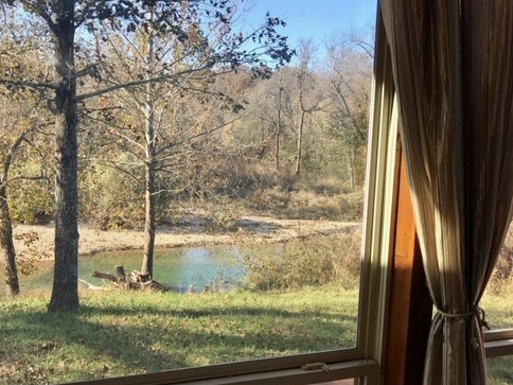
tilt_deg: -8.2
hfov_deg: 49.9
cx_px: 216
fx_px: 548
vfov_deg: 38.6
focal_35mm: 37
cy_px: 212
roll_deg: -2.3
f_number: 1.8
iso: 20
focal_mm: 3.99
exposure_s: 1/479
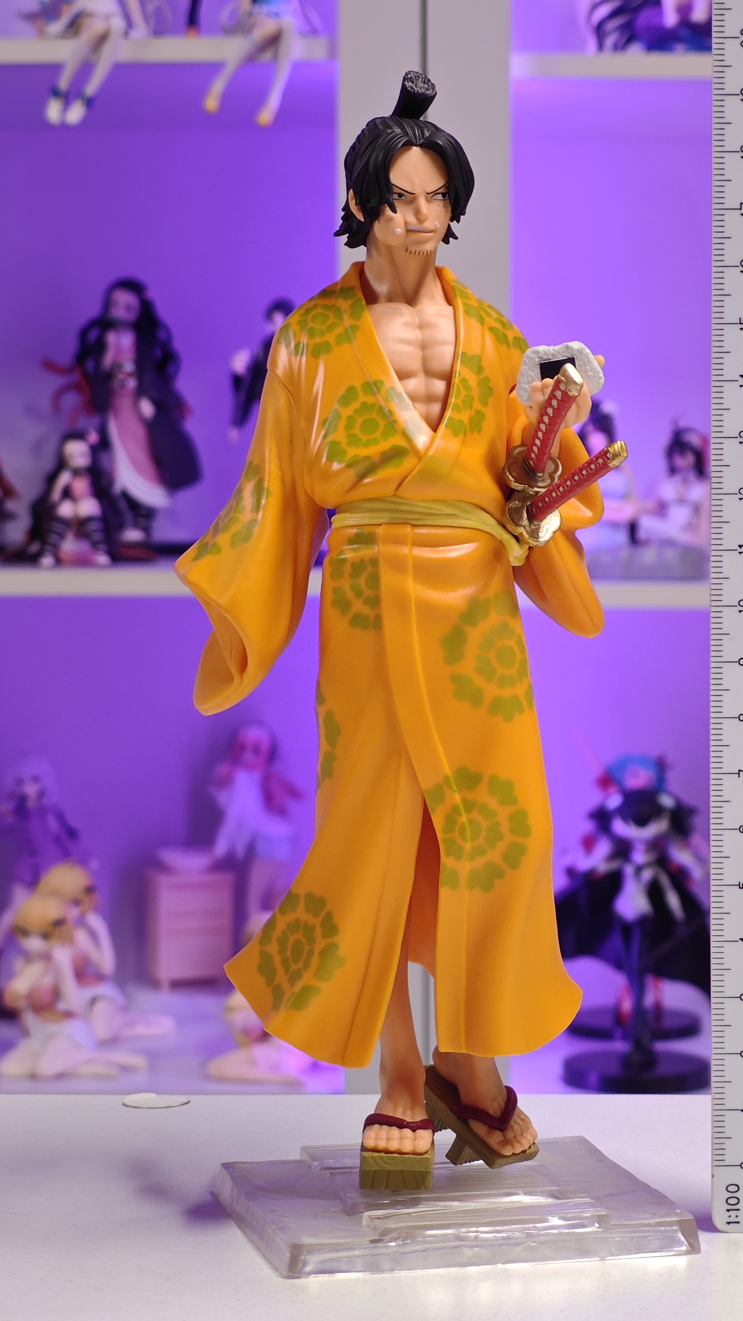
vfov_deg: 24.2
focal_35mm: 88
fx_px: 3083
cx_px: 488
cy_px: 665
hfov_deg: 13.7
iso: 400
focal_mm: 7.48
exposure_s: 1/16.8
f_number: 2.4
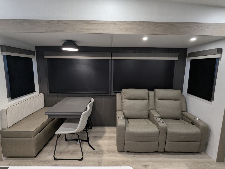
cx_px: 112
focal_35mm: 17
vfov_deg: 74.8
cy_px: 83
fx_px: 111
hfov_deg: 91.0
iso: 189
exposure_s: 1/41.7
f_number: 2.2
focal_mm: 2.35
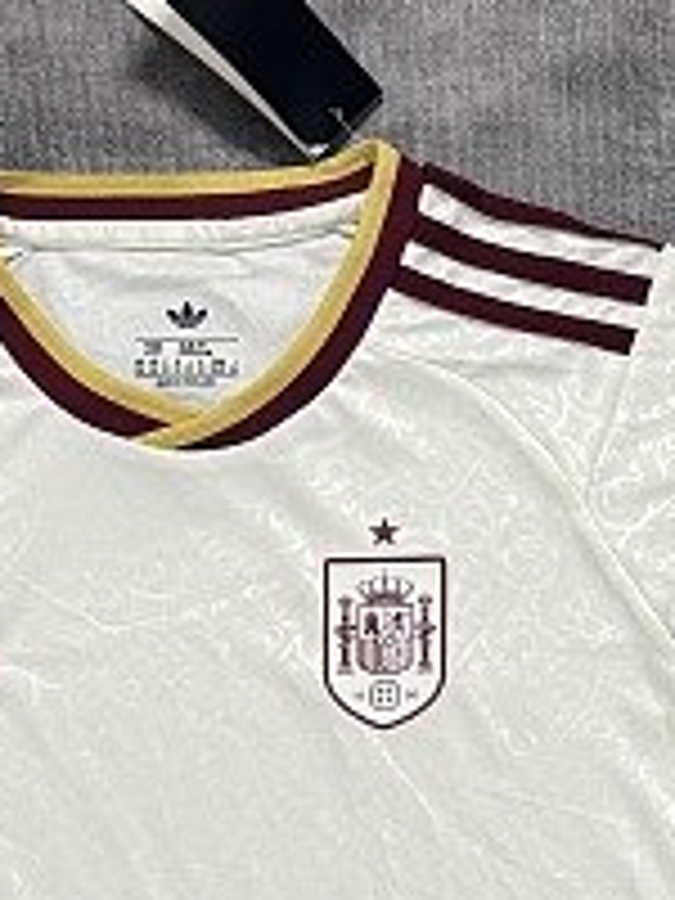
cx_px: 531
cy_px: 783
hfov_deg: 15.3
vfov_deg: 20.1
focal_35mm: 96
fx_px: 2496
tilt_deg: -77.5
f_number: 1.78
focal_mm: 6.76
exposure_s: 1/50
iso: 160
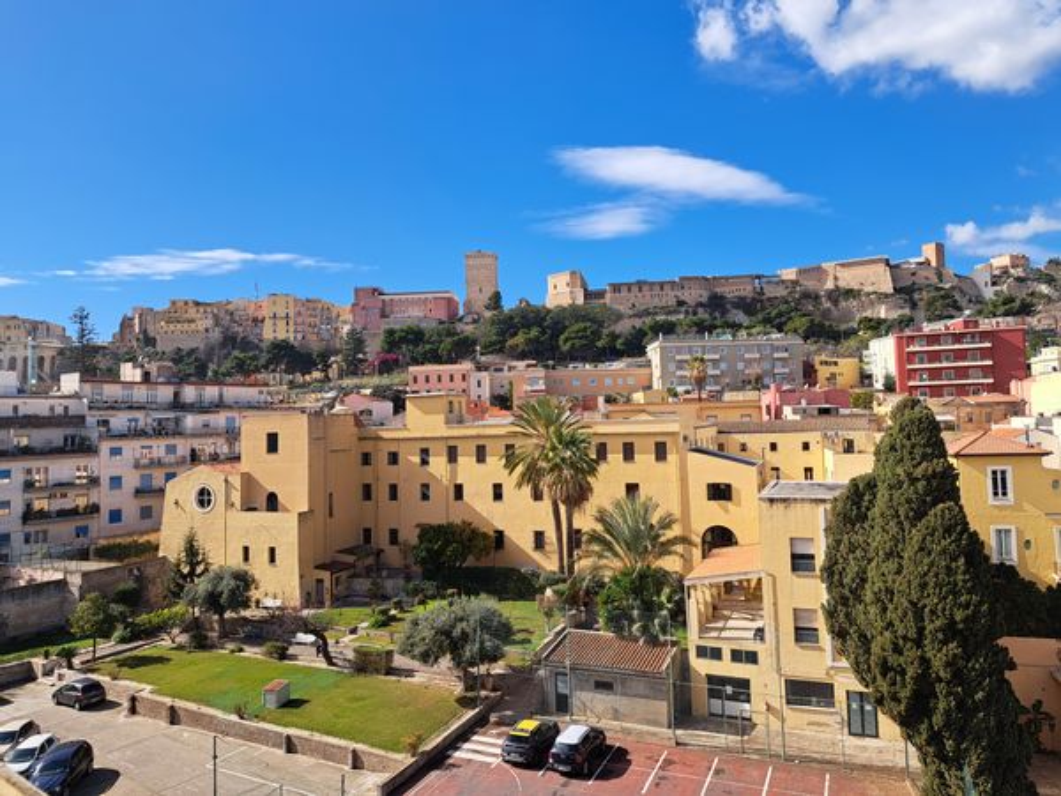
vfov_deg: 56.8
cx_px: 530
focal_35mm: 24
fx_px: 736
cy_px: 398
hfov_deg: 71.6
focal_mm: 5.23
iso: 50
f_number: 1.8
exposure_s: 1/1012
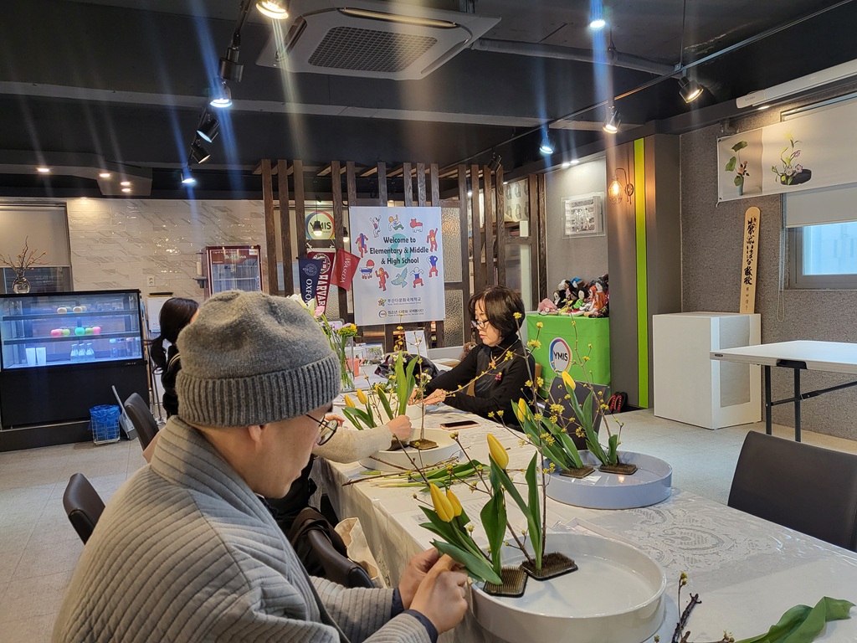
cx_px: 428
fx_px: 644
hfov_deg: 67.3
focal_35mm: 26
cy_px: 322
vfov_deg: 53.1
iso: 160
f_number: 1.8
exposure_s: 1/60
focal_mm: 4.25
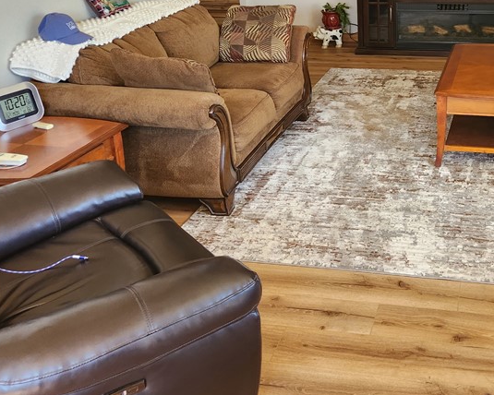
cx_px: 391
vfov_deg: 33.9
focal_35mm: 43
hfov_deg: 41.2
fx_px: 629
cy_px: 83
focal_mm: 5.4
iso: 200
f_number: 1.8
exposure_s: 1/120
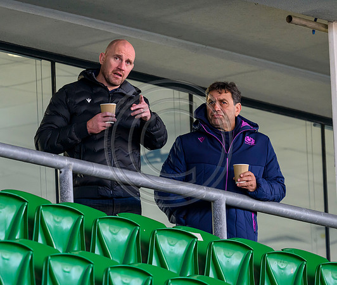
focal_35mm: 821
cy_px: 152
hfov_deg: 2.3
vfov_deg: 2.0
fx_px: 8373
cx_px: 173
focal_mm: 560
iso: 2500
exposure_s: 1/1000
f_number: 4
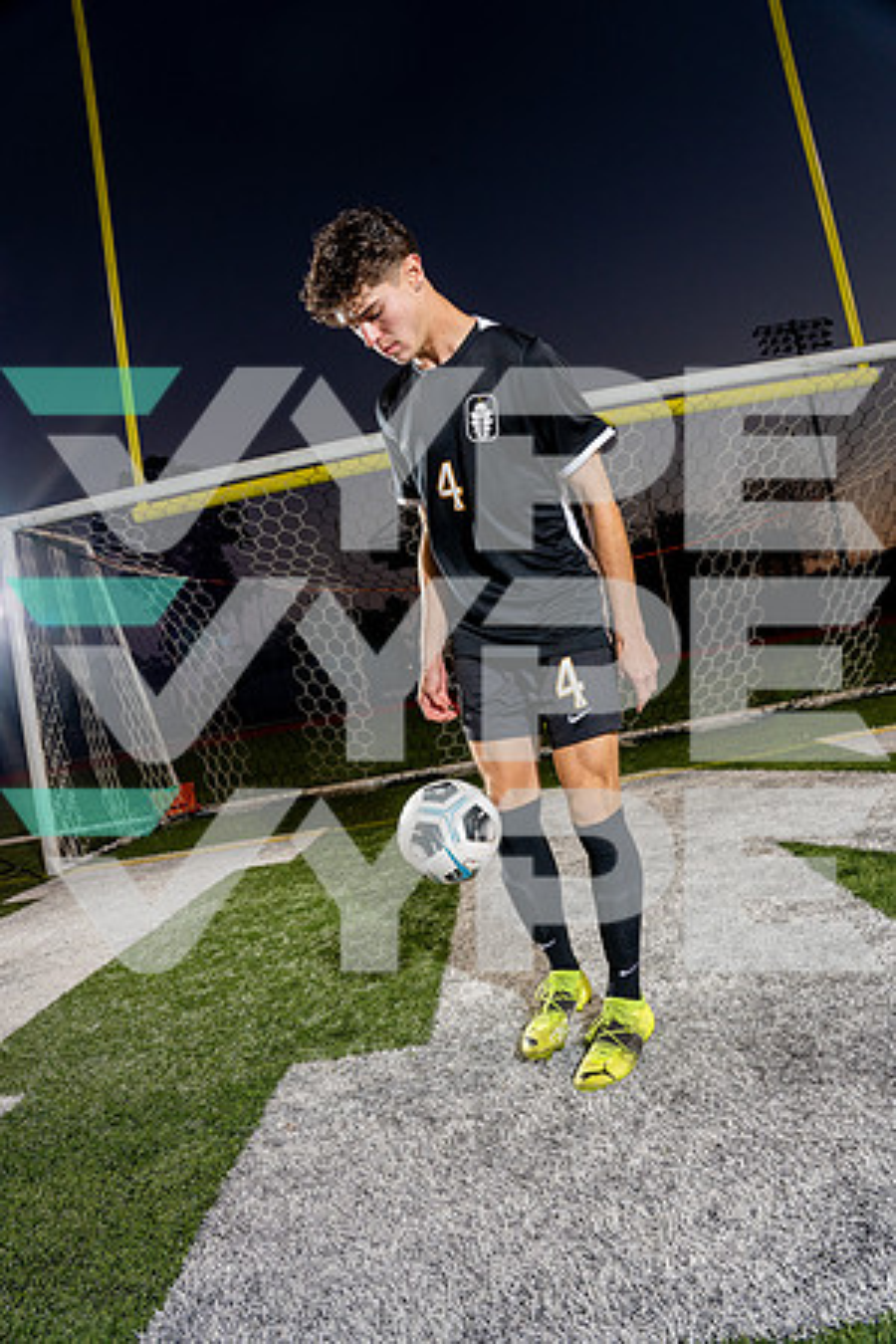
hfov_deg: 59.5
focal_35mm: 21
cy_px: 672
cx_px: 448
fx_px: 784
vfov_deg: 81.2
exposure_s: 1/250
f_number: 8
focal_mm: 21
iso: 800
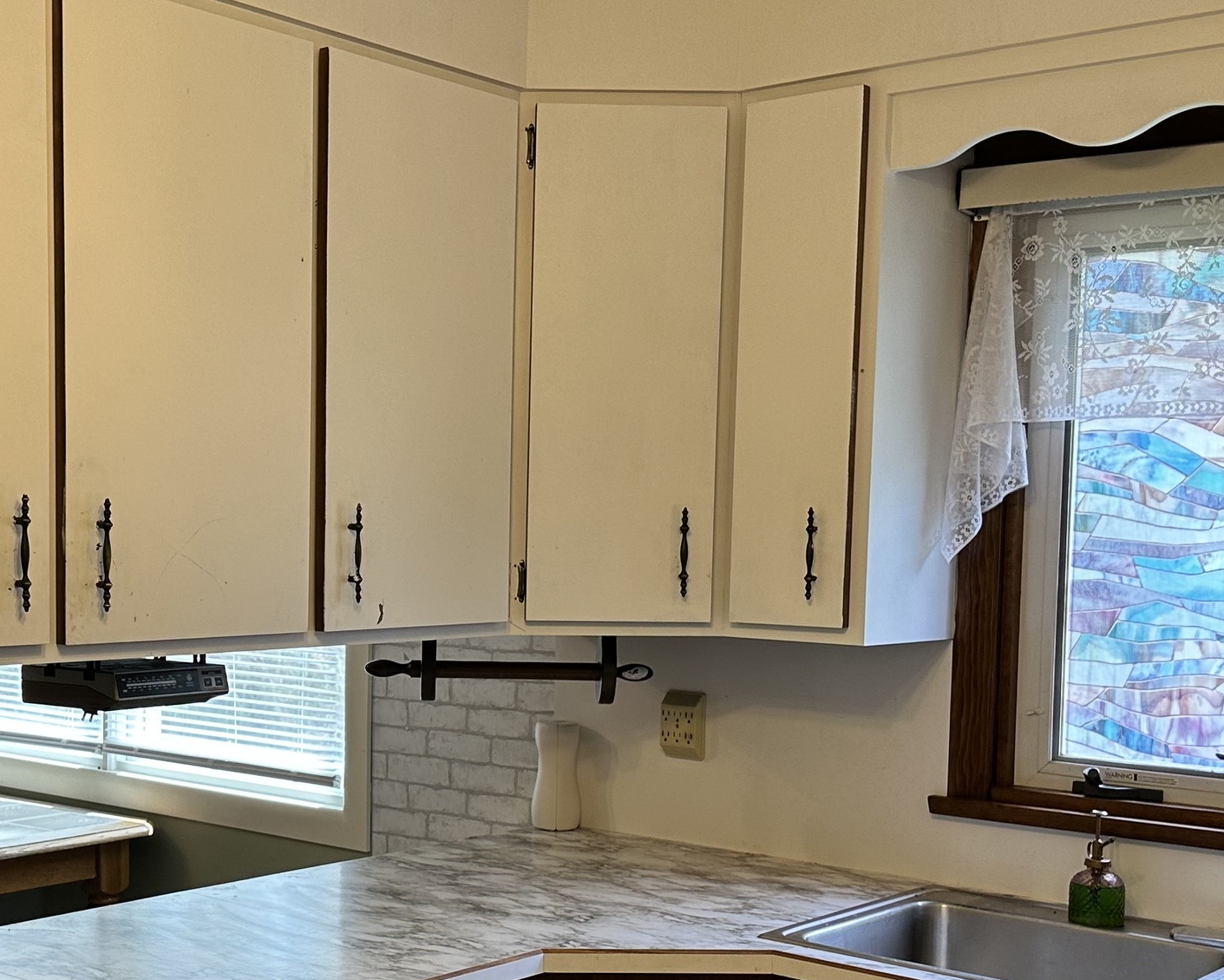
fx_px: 1848
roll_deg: -0.6
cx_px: 370
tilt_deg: -5.8
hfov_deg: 36.1
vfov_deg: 29.5
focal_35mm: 51
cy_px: 659
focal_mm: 6.86
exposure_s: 1/120
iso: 100
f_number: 1.78
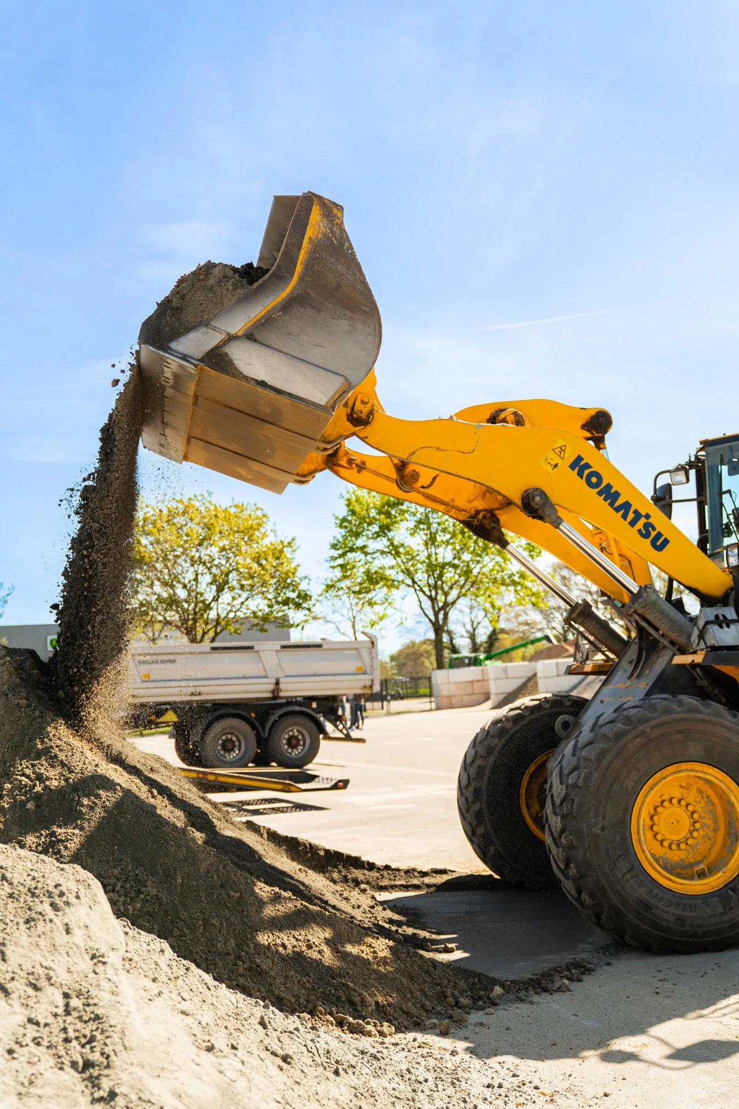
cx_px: 377
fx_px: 1231
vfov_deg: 48.5
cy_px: 557
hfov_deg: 33.4
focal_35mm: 40
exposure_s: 1/1250
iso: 100
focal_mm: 39
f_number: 2.8
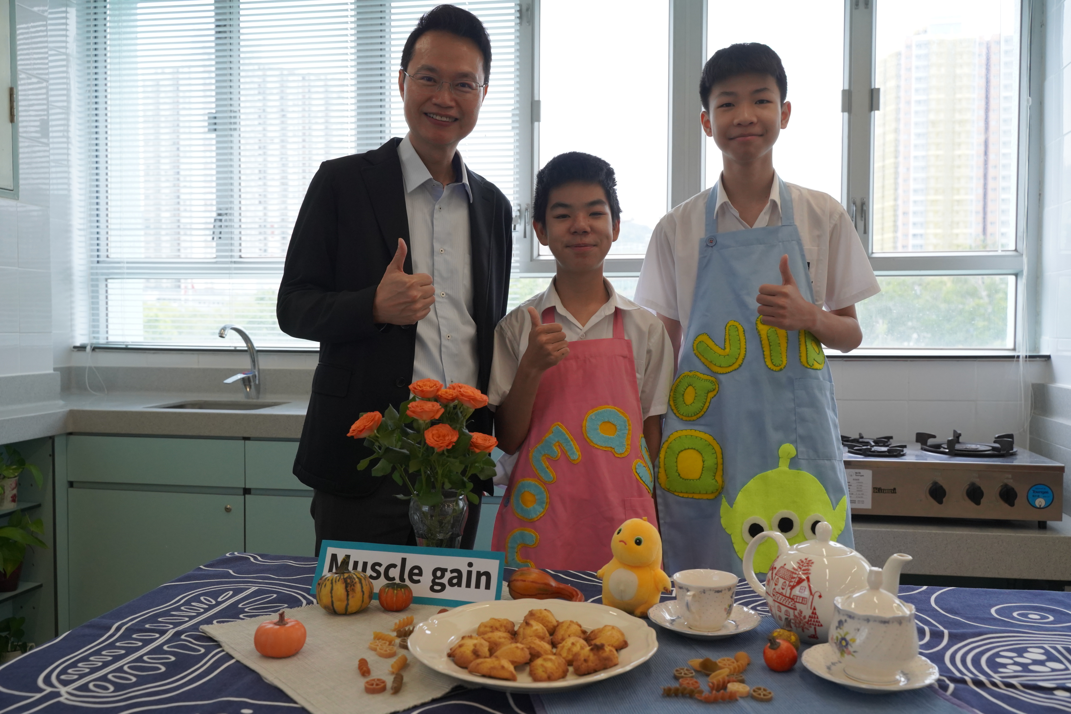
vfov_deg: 41.1
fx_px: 952
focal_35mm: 32
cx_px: 536
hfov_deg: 58.7
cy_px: 357
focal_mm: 32
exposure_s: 1/640
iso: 2500
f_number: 5.6
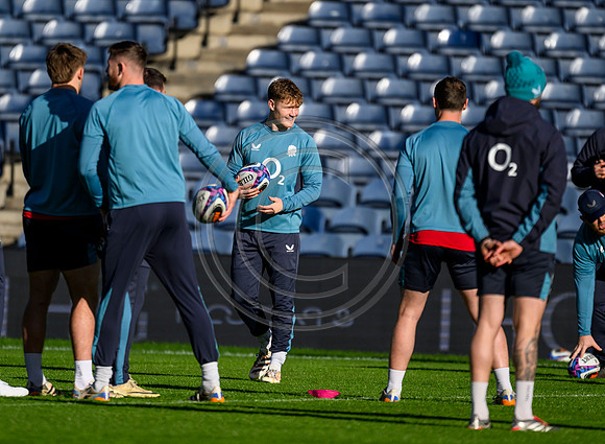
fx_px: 12187
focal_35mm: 703
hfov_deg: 2.8
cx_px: 286
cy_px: 183
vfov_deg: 2.1
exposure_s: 1/5000
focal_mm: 560
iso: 500
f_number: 4
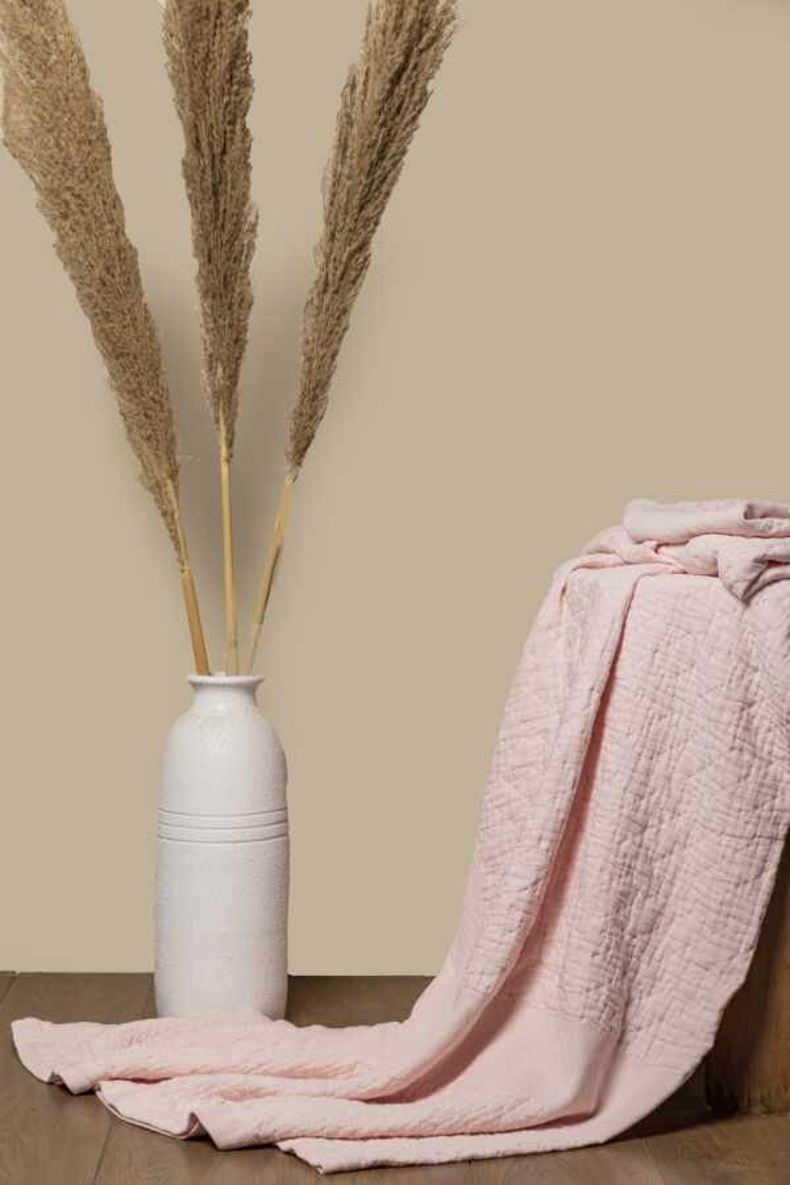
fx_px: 2798
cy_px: 592
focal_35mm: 85
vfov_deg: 23.9
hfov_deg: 16.1
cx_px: 395
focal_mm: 85
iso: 100
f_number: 11
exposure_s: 1/160
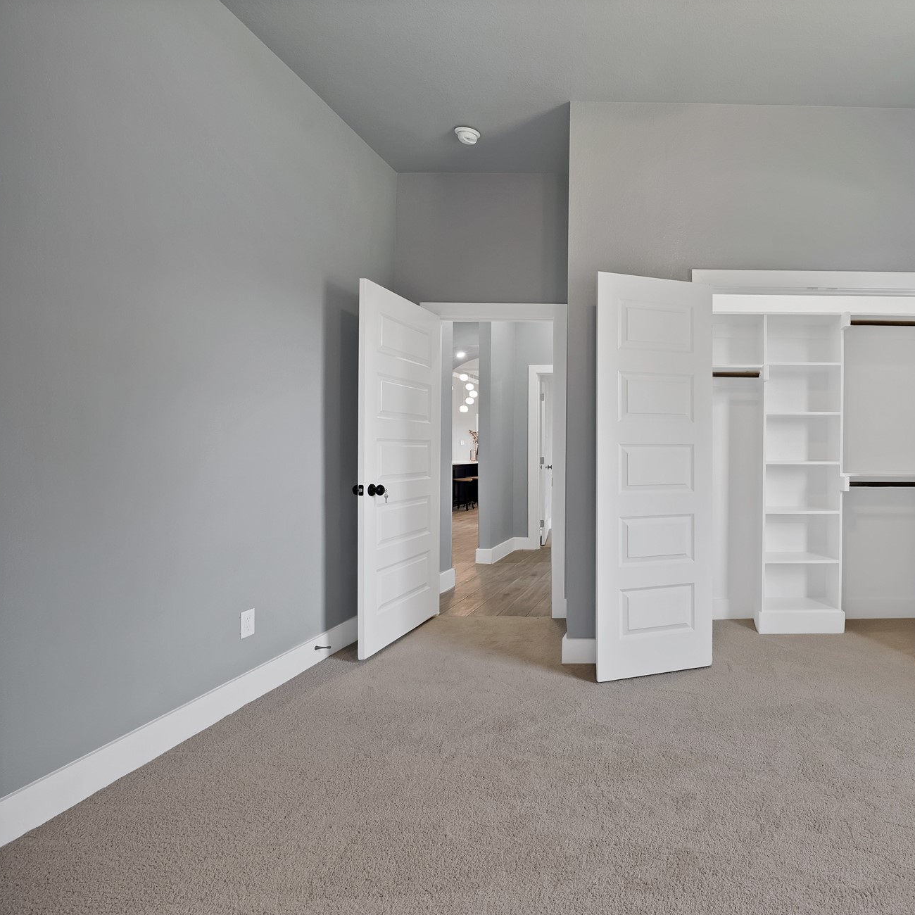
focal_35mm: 17
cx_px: 694
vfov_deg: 84.0
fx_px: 508
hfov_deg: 77.3
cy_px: 459
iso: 640
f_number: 9
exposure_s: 1/6
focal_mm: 13
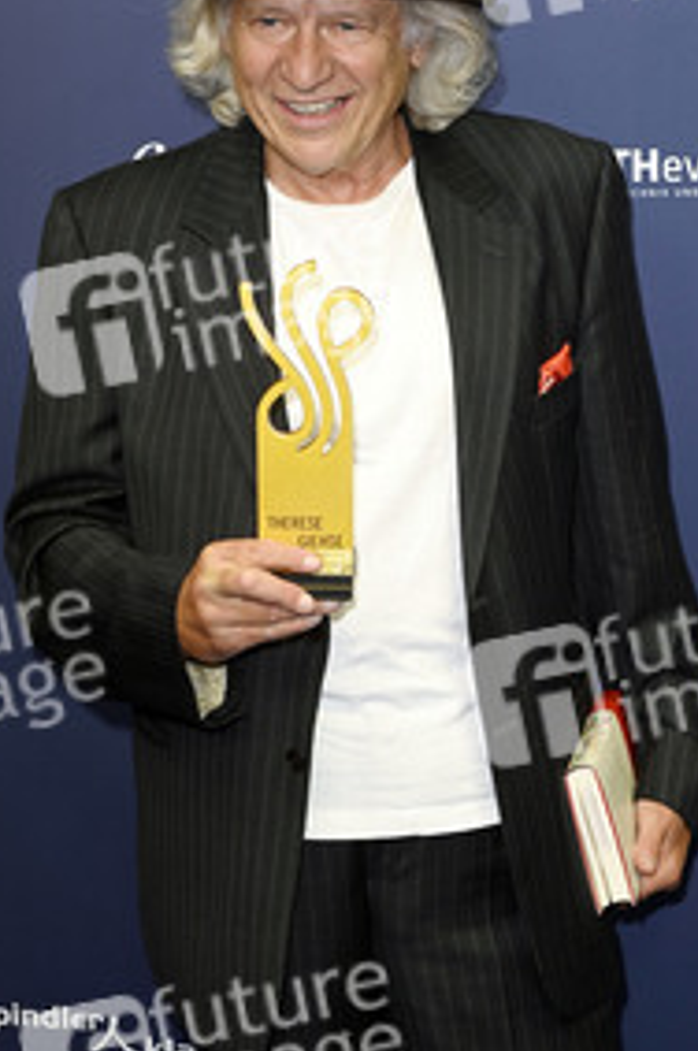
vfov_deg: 20.6
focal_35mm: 99
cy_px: 494
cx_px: 319
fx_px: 2886
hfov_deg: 13.8
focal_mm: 70
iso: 1000
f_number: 5.6
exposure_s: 1/200
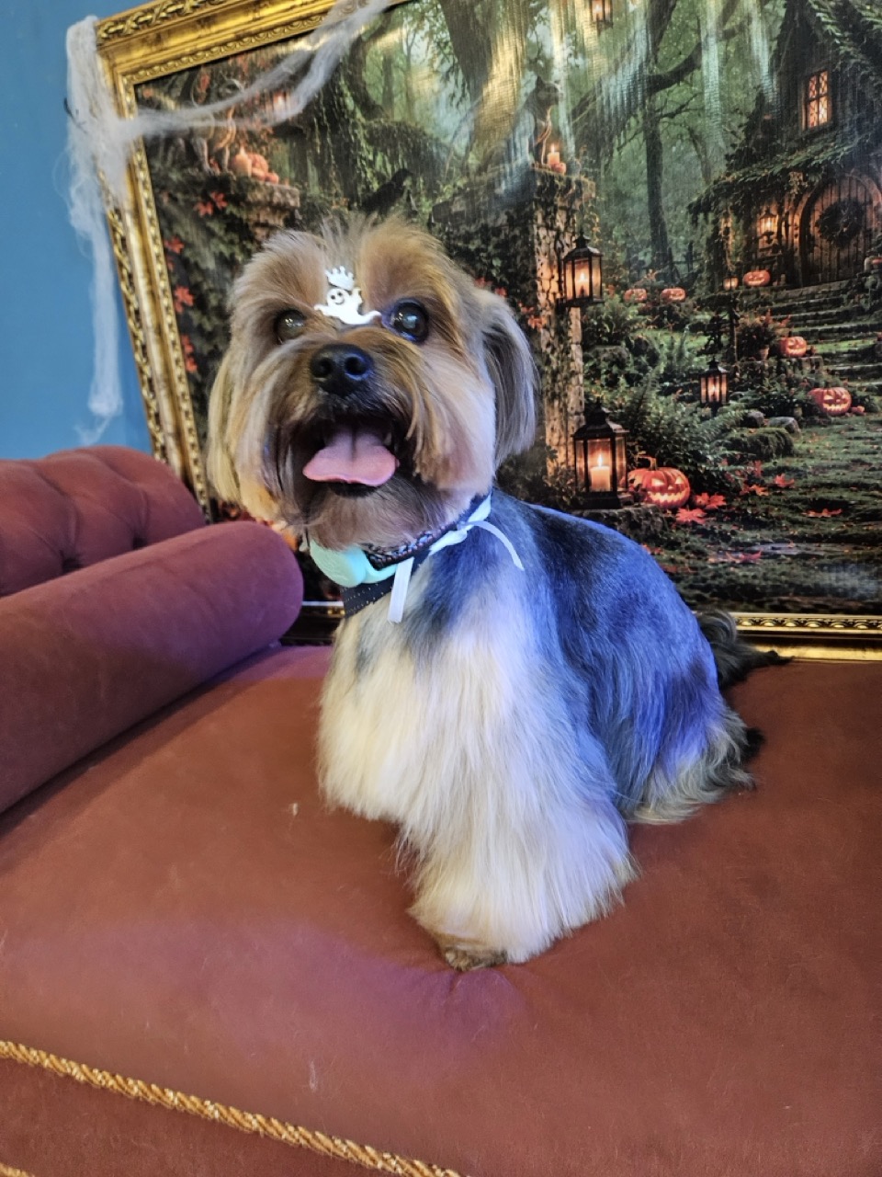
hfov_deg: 58.9
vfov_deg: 73.9
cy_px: 588
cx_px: 441
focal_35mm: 23
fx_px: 781
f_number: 1.8
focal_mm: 5.4
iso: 1000
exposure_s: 1/120
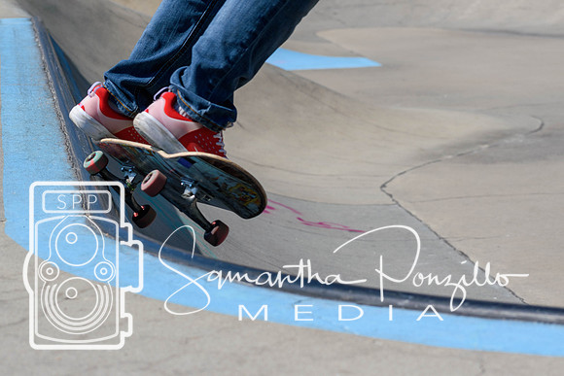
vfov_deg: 9.6
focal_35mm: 142
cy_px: 188
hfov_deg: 14.4
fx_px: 2233
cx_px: 282
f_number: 8
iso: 200
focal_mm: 95
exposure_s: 1/1000
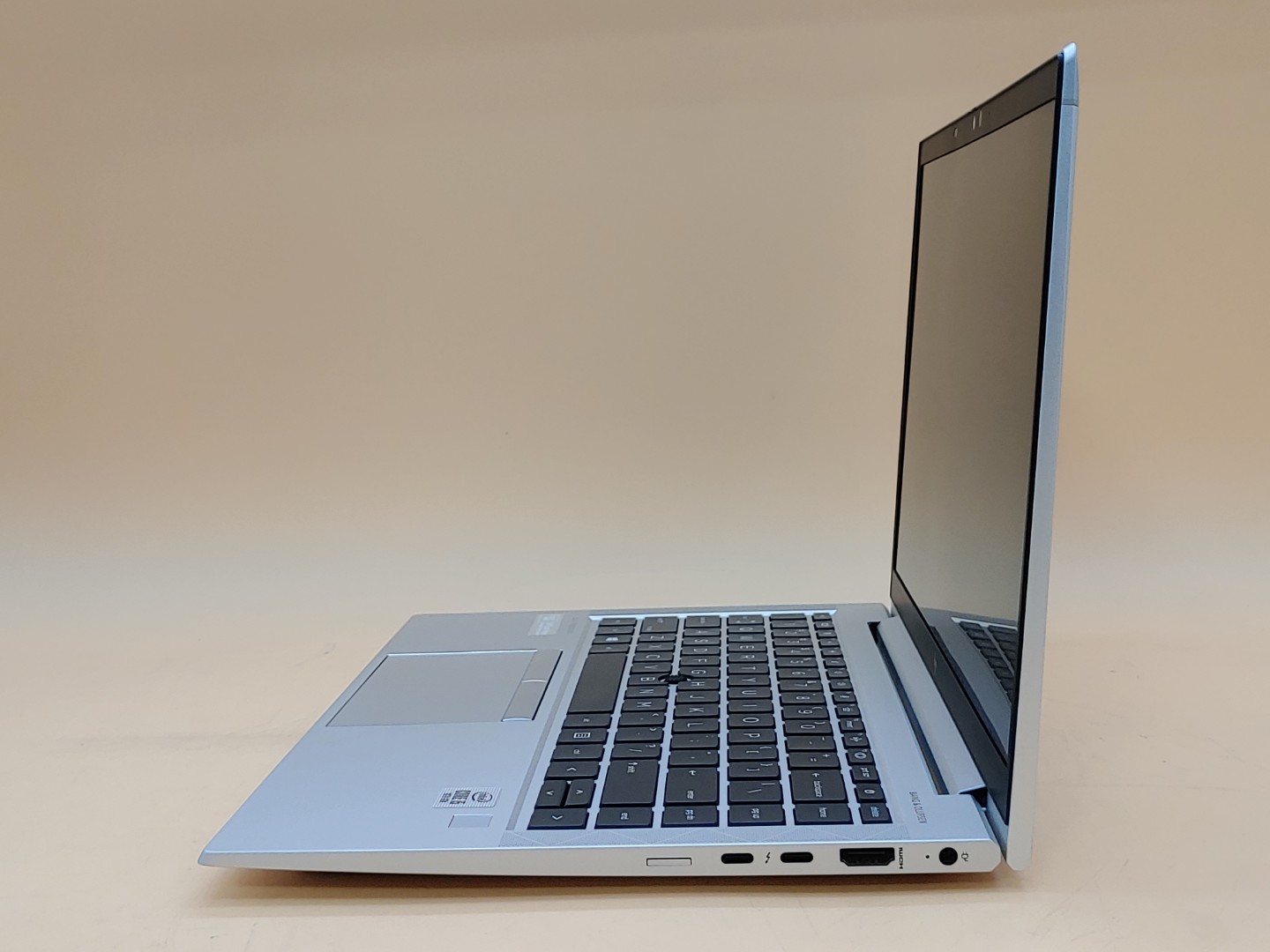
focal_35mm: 46
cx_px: 635
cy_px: 476
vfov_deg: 31.5
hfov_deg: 41.2
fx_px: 1688
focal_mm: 4.36
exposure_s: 1/97
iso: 50
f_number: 1.8
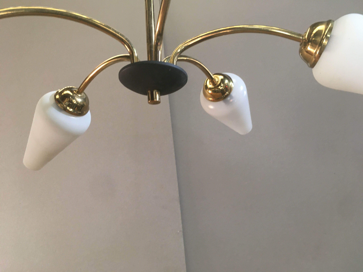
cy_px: 136
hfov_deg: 61.7
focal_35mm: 29
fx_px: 304
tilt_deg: +17.0
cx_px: 182
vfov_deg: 48.2
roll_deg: +4.4
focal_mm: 4.15
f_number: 2.2
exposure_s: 1/33
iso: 160
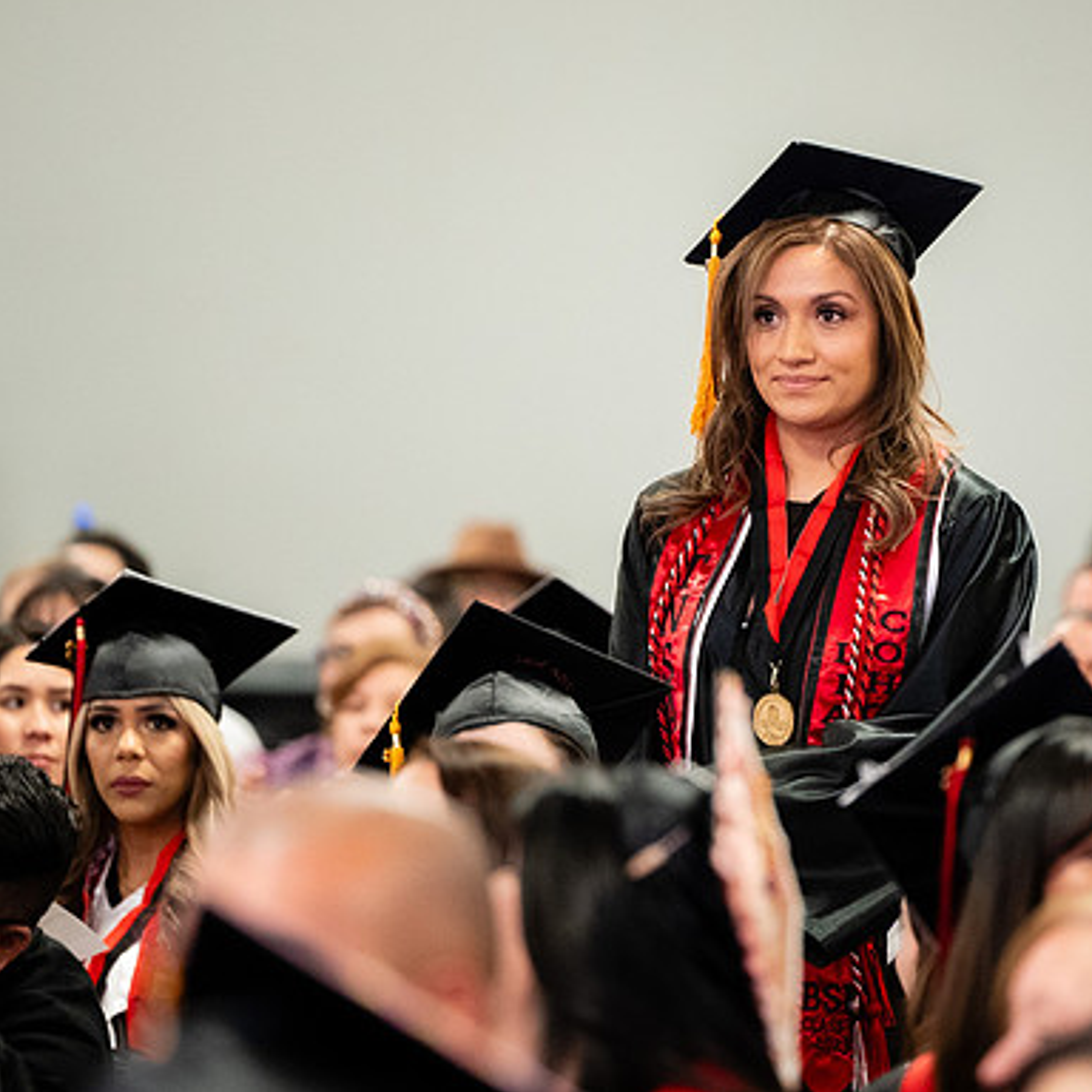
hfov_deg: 5.8
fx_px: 10707
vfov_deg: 5.8
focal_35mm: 300
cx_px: 791
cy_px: 442
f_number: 2.8
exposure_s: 1/200
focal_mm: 180
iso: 3200
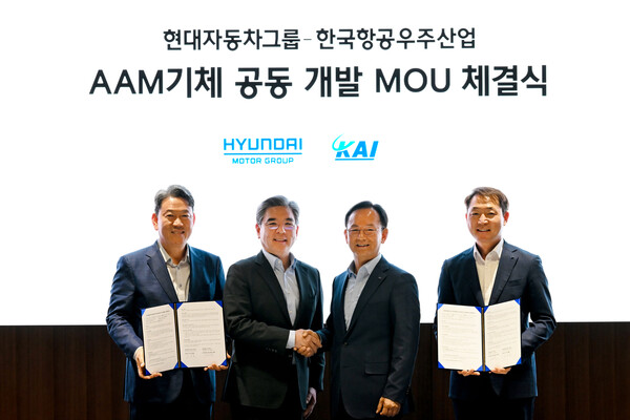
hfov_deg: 17.6
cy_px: 210
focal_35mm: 116
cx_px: 315
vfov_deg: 11.8
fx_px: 2030
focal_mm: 116
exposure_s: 1/80
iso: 1600
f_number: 6.3
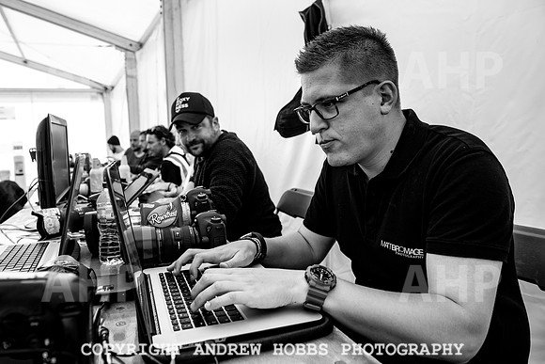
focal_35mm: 25
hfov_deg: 70.8
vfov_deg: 50.8
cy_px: 172
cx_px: 258
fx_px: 383
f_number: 5
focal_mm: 24
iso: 220
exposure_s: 1/125
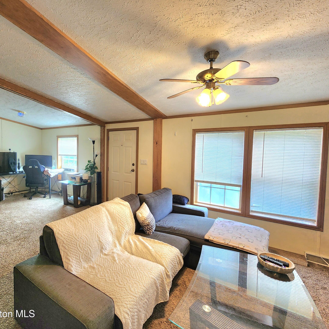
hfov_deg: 85.5
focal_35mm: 16
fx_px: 172
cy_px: 158
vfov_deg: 87.4
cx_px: 121
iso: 125
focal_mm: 2.2
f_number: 2.2
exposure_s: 1/60.2
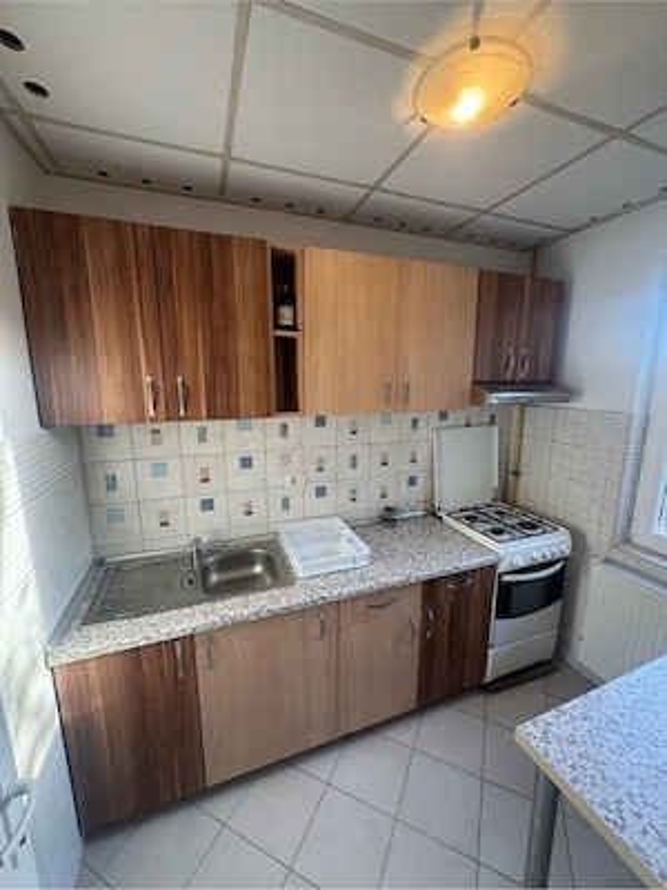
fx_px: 360
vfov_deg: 102.1
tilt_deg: -12.4
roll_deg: -0.3
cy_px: 445
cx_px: 334
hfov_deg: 85.7
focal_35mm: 14
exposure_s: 1/99
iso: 125
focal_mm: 2.22
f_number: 2.2
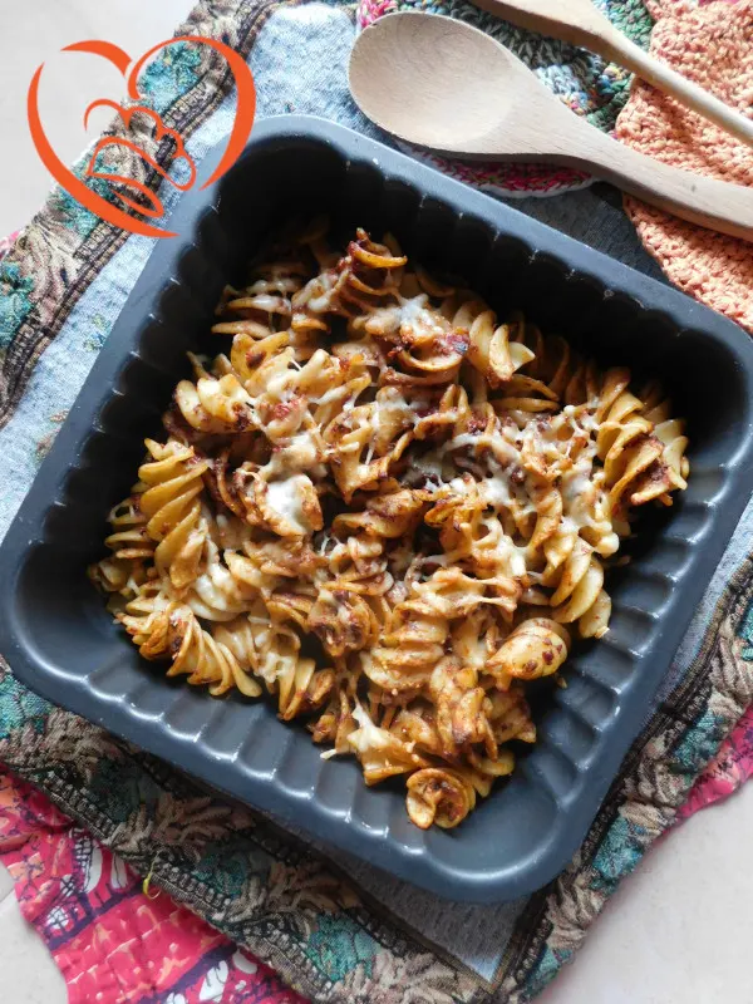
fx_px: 667
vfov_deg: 73.9
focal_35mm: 23
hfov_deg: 58.9
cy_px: 502
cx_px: 376
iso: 400
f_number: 3
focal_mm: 4
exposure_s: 1/13
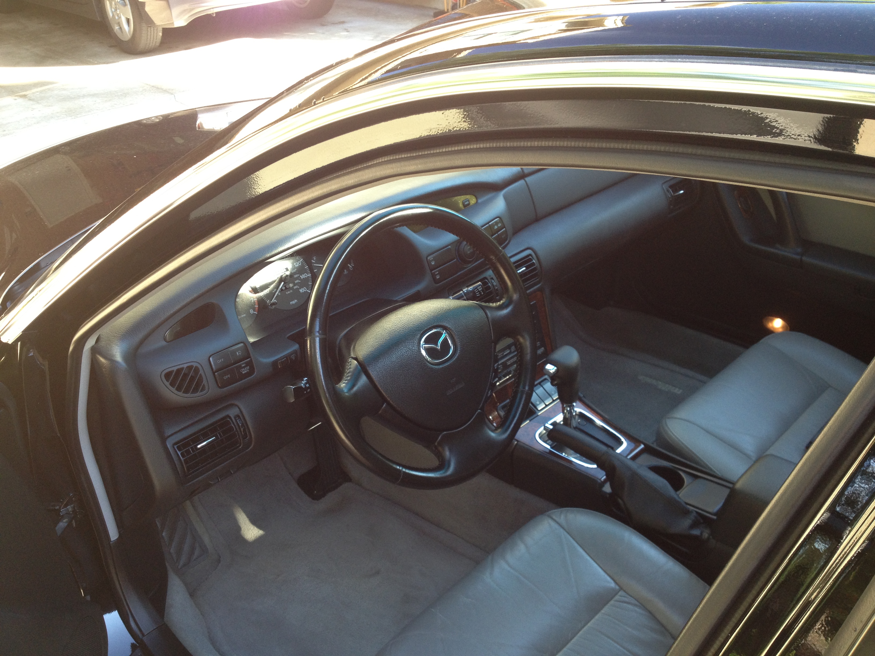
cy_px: 328
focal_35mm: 35
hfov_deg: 52.6
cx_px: 438
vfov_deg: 40.7
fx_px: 885
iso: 80
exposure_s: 1/60
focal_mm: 4.28
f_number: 2.4
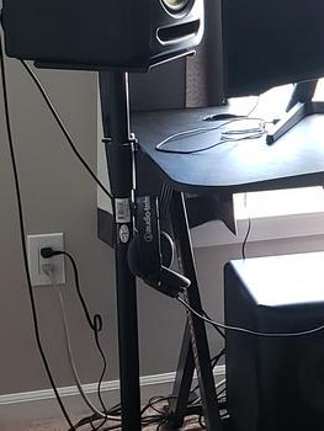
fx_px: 1421
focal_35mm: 114
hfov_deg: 11.8
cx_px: 612
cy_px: 112
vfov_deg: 17.2
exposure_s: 1/40
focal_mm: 4.3
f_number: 2.4
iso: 250
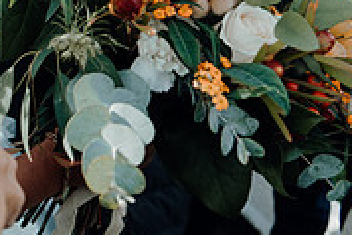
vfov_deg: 16.4
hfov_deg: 23.4
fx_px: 763
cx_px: -87
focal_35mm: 78
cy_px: -88
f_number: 3.5
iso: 160
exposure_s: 1/400
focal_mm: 24
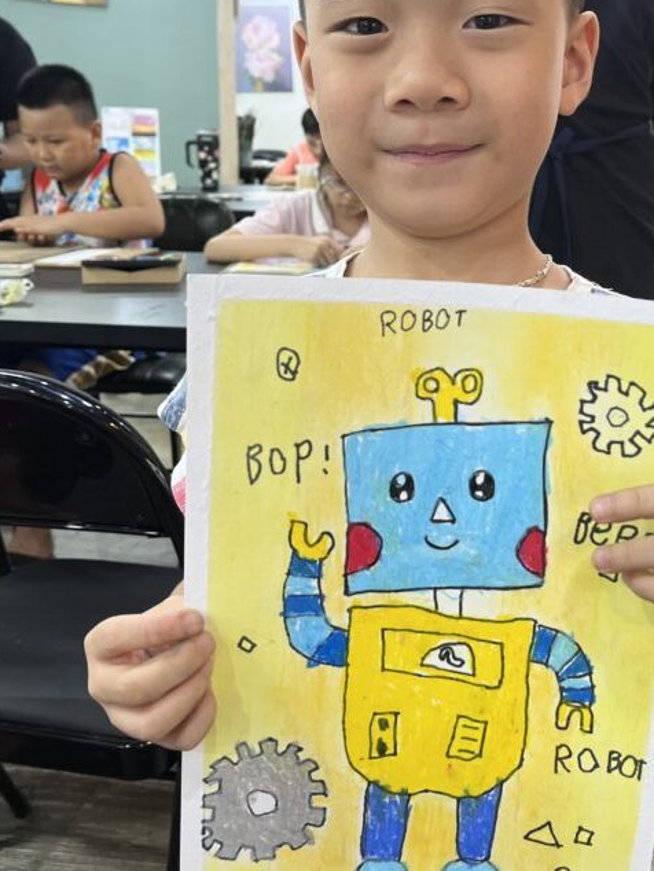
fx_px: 1032
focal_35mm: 41
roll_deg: -0.9
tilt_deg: -13.5
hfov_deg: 34.8
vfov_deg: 45.7
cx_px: 445
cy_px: 383
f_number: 1.6
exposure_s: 1/50
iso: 80
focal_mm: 5.1
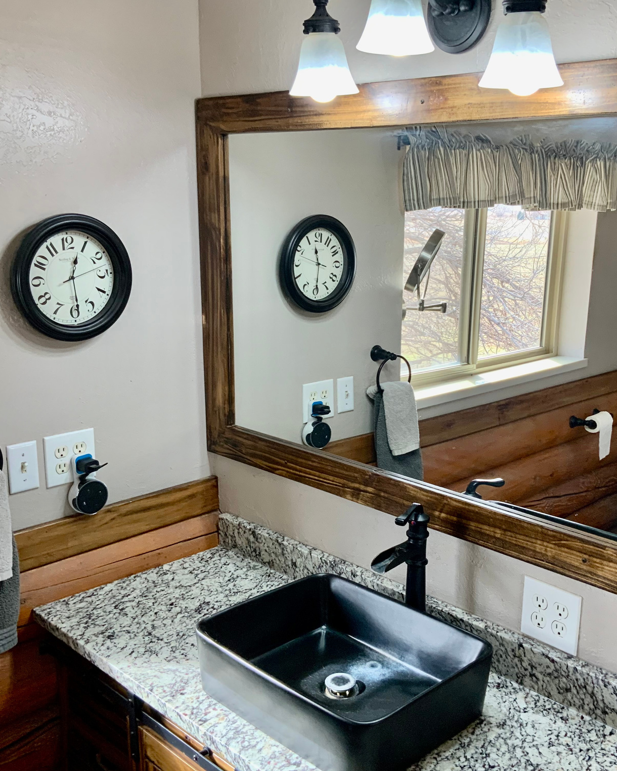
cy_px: 387
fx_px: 868
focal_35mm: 38
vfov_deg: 47.9
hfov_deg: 38.9
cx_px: 386
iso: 64
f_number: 1.8
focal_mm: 3
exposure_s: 1/120
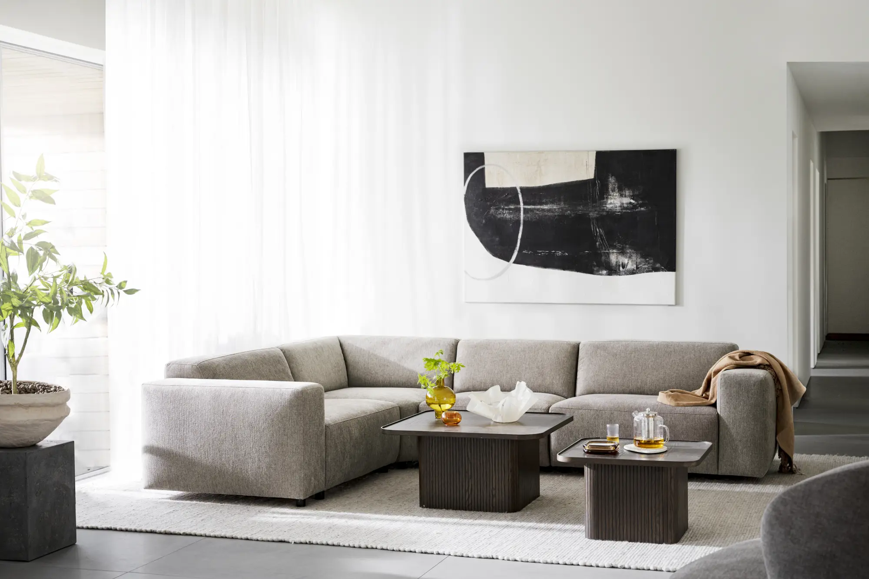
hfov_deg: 39.6
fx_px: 1207
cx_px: 434
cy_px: 290
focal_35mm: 50
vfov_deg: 27.0
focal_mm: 50
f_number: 4.5
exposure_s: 1/4
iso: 80
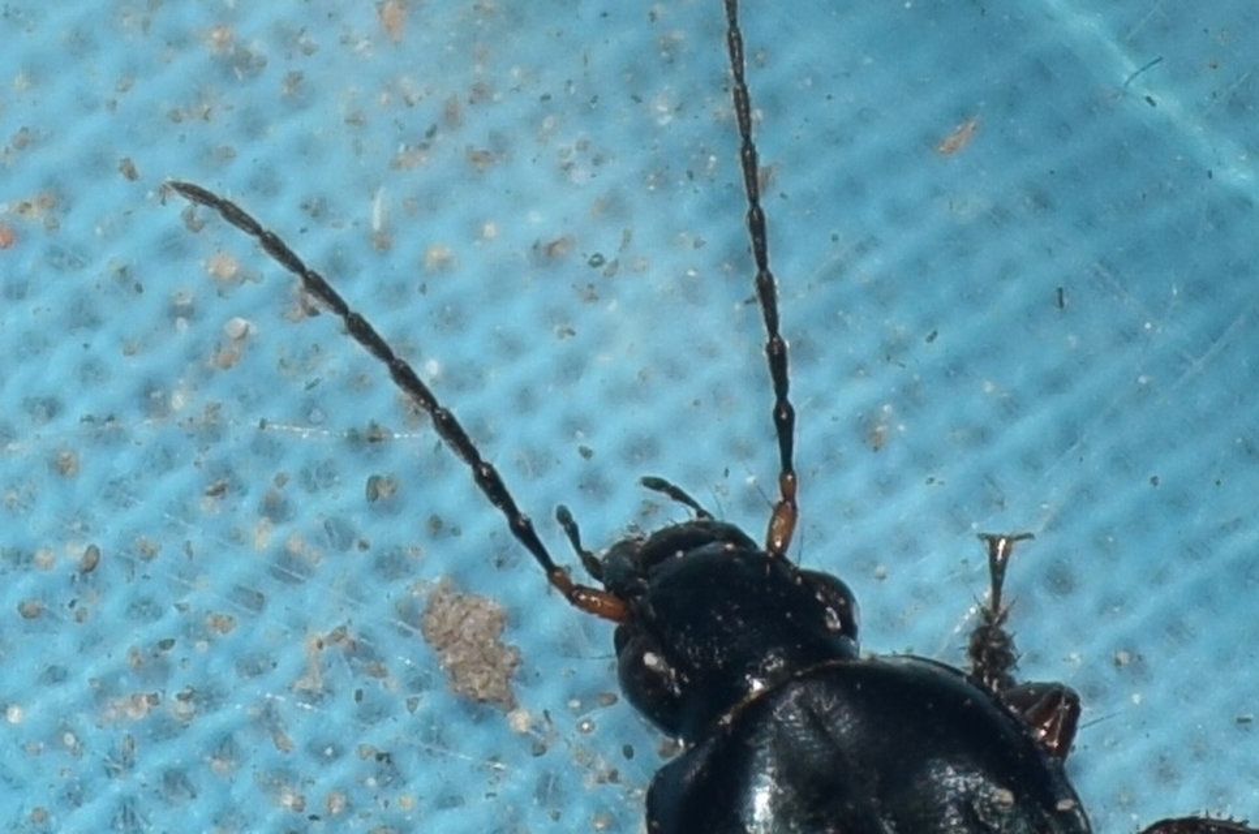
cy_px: 417
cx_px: 630
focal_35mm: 158
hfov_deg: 13.1
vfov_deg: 8.7
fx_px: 5497
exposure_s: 1/60
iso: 100
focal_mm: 105
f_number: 8
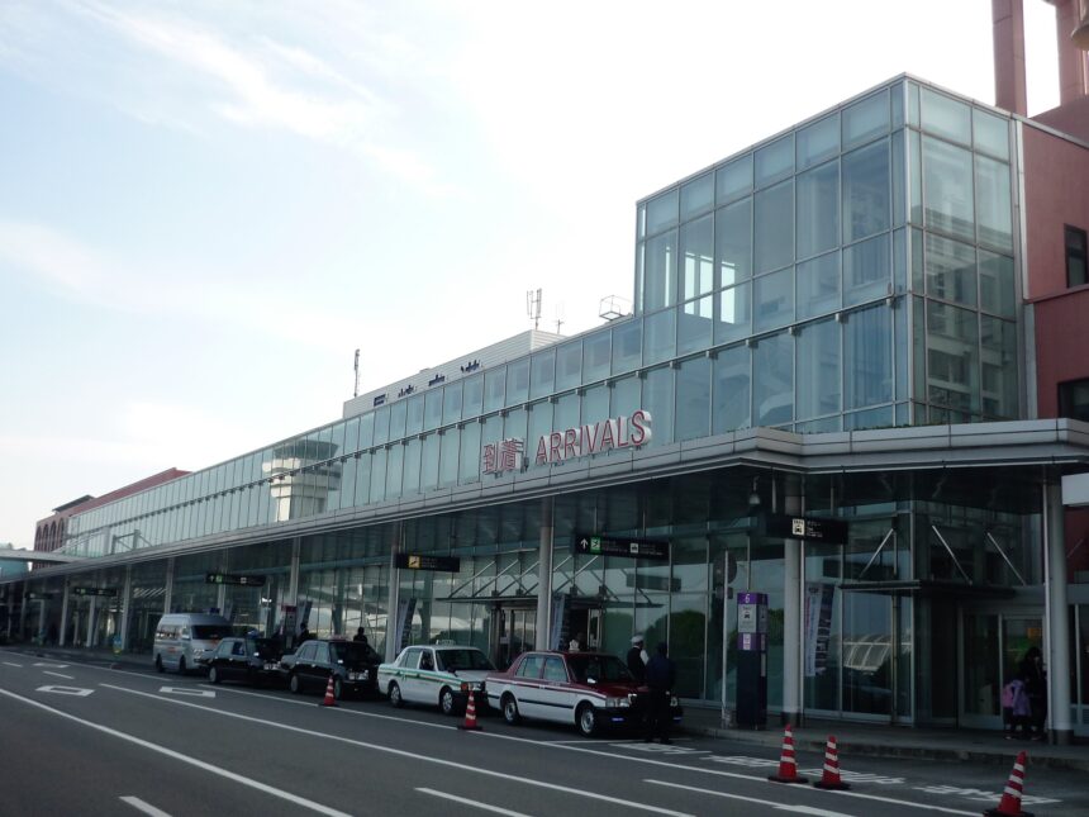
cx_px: 544
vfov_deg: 42.9
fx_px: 1038
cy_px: 408
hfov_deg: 55.4
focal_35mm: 33
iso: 100
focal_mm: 5.5
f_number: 8
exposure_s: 1/125
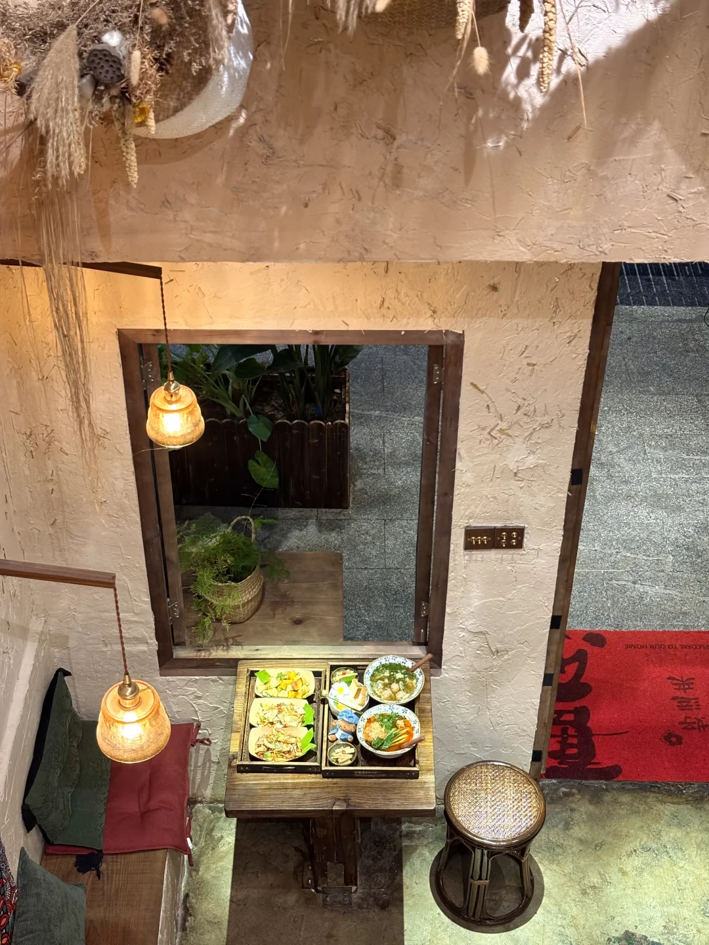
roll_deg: -0.9
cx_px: 354
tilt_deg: -40.1
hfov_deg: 28.0
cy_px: 472
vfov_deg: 36.8
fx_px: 1420
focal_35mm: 52
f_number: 1.6
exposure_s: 1/50
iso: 160
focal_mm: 5.96
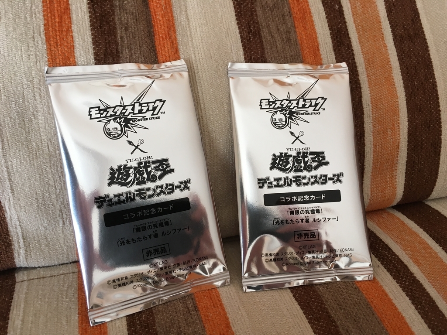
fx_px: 374
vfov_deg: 48.2
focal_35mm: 29
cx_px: 224
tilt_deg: -46.5
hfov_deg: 61.7
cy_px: 168
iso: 64
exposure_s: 1/30
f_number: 2.2
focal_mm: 4.15
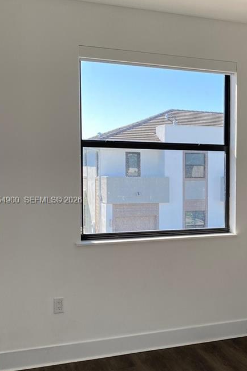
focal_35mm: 50
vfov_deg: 39.6
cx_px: 233
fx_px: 514
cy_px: 201
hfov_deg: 25.9
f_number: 1.8
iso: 32
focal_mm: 4.25
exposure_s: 1/295
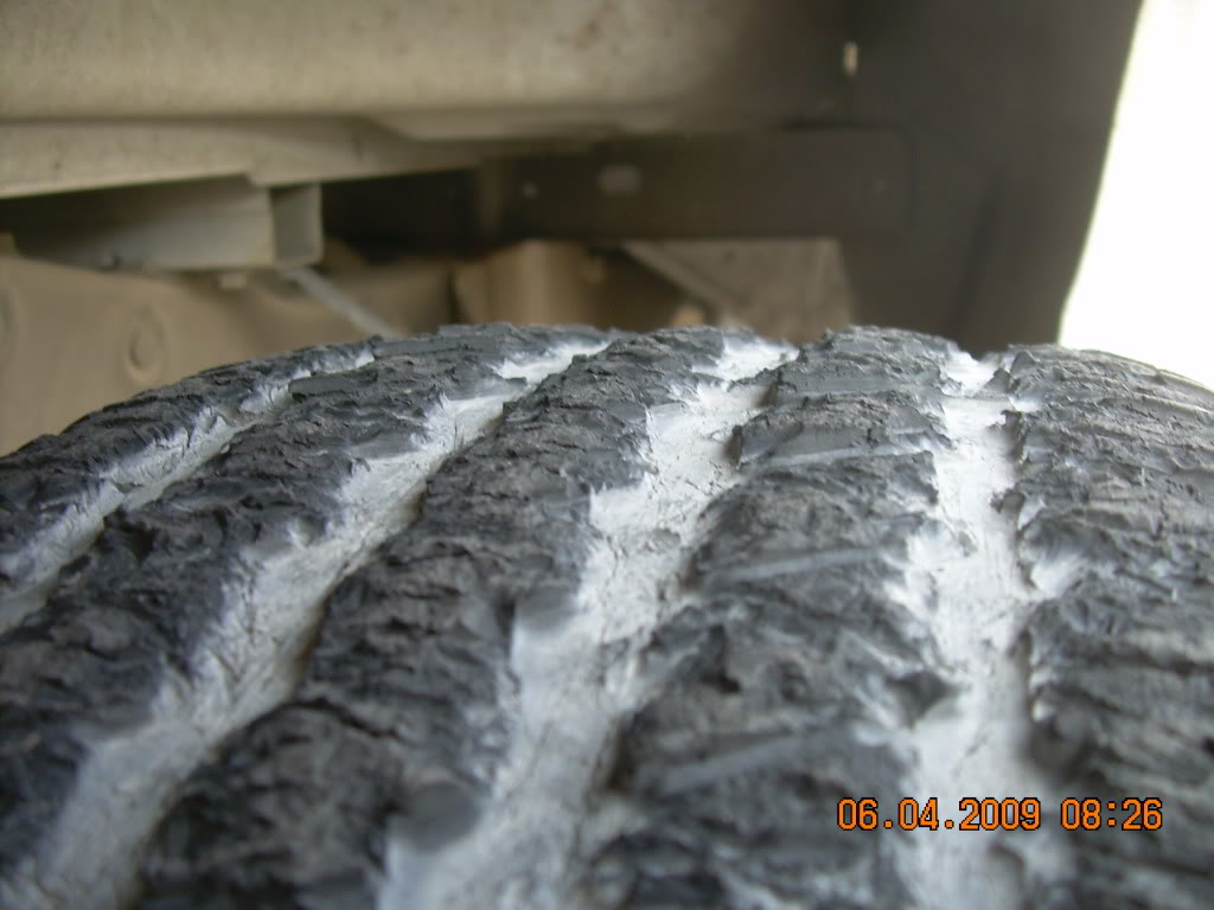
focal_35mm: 38
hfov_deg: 49.0
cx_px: 607
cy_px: 455
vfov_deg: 37.7
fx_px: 1333
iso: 50
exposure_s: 1/35.6
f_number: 2.8
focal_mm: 6.3
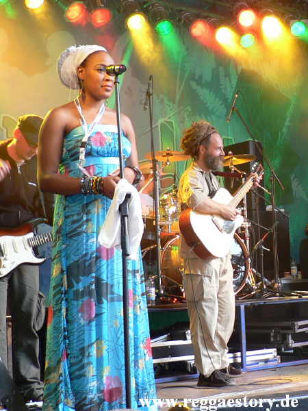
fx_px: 415
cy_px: 206
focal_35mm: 35
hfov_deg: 40.7
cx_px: 154
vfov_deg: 52.6
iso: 100
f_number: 2.8
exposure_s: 1/30
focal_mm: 6
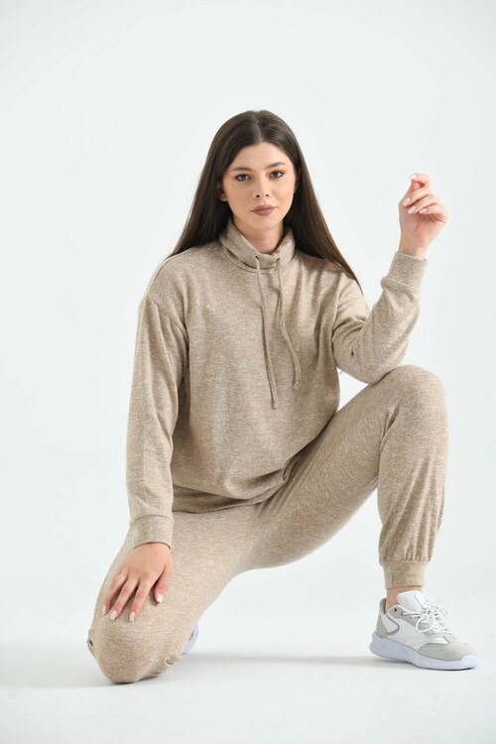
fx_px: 2686
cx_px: 248
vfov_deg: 15.8
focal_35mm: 130
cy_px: 372
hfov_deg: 10.5
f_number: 5.6
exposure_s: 1/125
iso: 100
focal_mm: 130
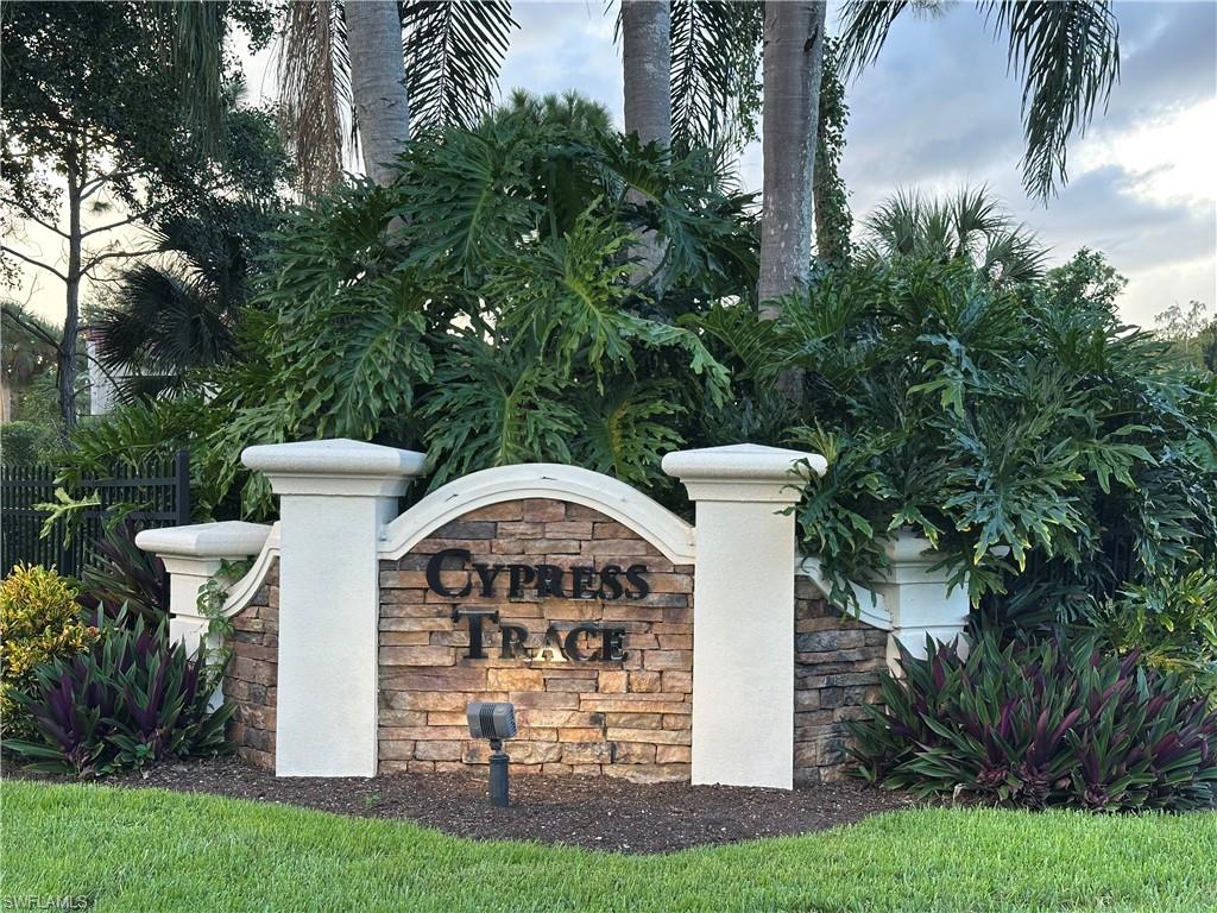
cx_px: 608
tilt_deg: +0.8
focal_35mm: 48
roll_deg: -0.6
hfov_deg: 39.7
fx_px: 1688
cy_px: 456
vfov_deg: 30.3
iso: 50
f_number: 1.78
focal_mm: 6.86
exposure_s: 1/200
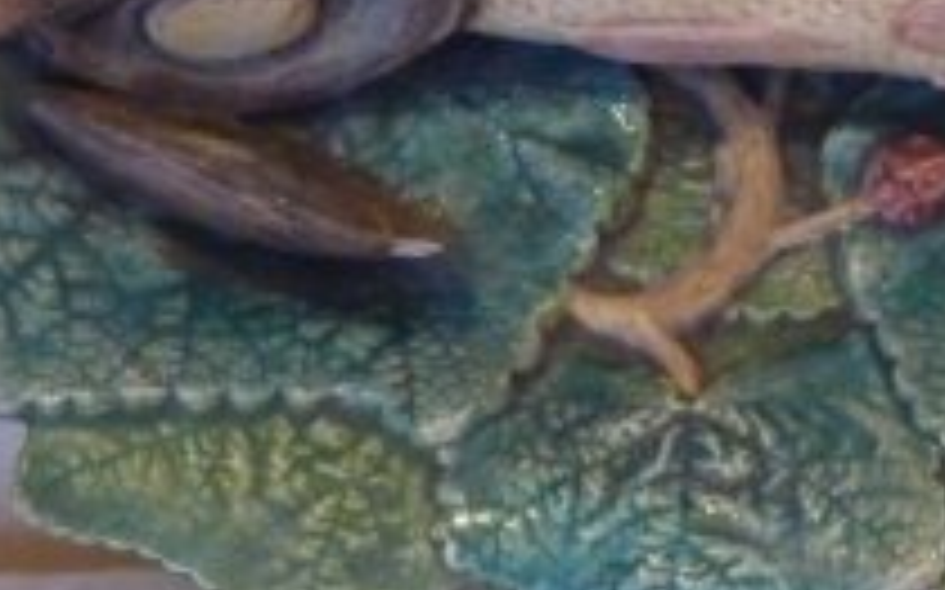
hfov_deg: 4.7
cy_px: -14
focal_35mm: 446
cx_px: 828
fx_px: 11480
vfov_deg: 2.9
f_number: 4.5
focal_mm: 24.1
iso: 800
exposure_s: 1/60
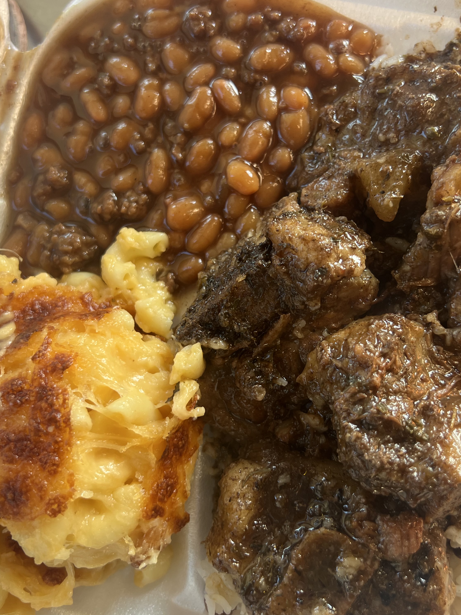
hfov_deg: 40.7
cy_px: 307
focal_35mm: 35
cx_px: 251
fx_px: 622
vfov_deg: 52.6
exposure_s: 1/121
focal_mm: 5.7
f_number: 1.5
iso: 80
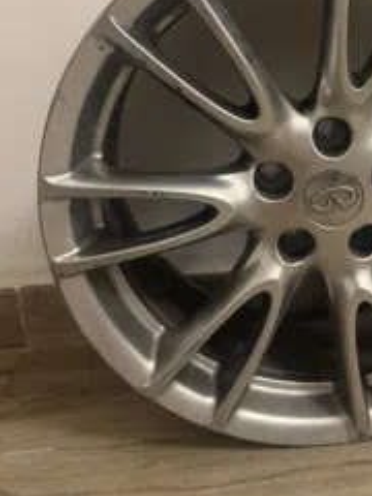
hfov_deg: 34.6
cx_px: 308
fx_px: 573
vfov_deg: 45.5
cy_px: 138
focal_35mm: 40
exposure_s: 1/33
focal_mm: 6.76
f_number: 1.78
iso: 800
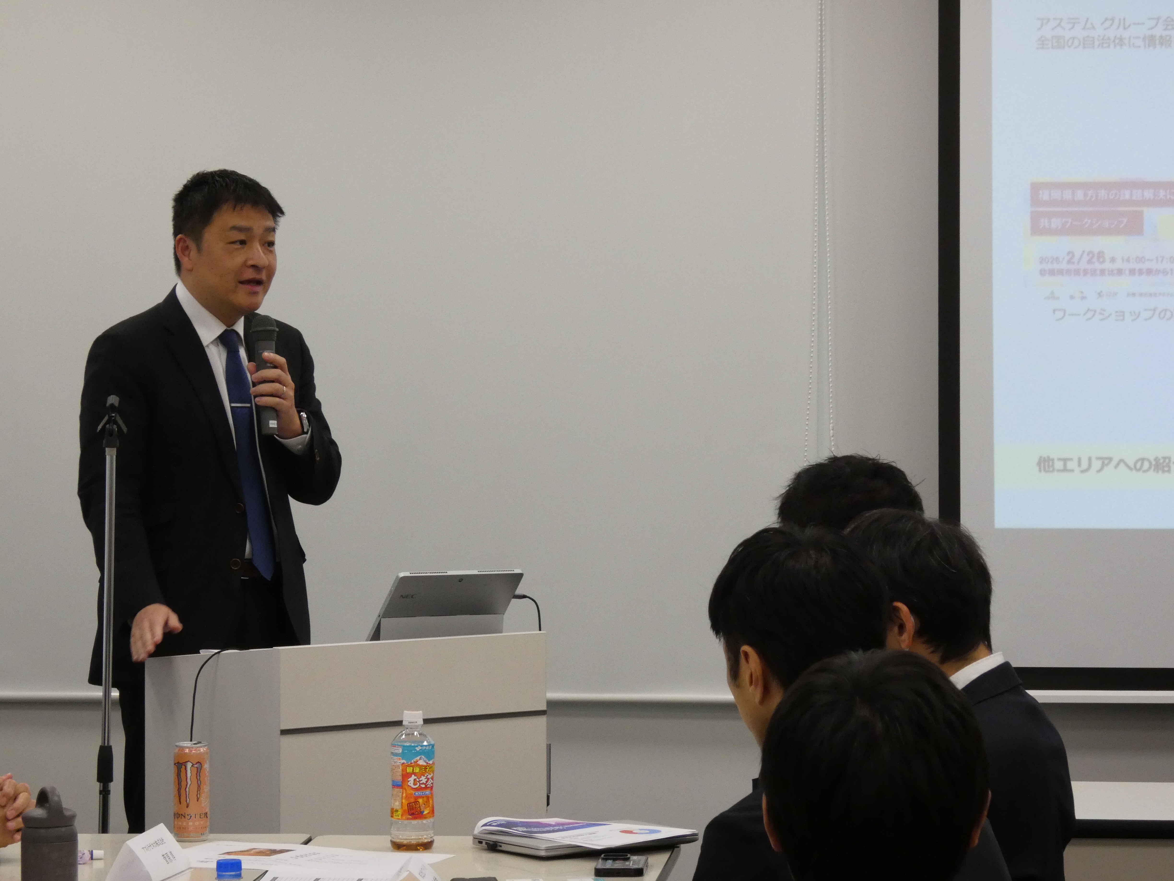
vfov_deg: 11.9
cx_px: 587
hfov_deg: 15.8
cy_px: 440
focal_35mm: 125
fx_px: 4239
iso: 400
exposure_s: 1/80
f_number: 5.2
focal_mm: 22.4
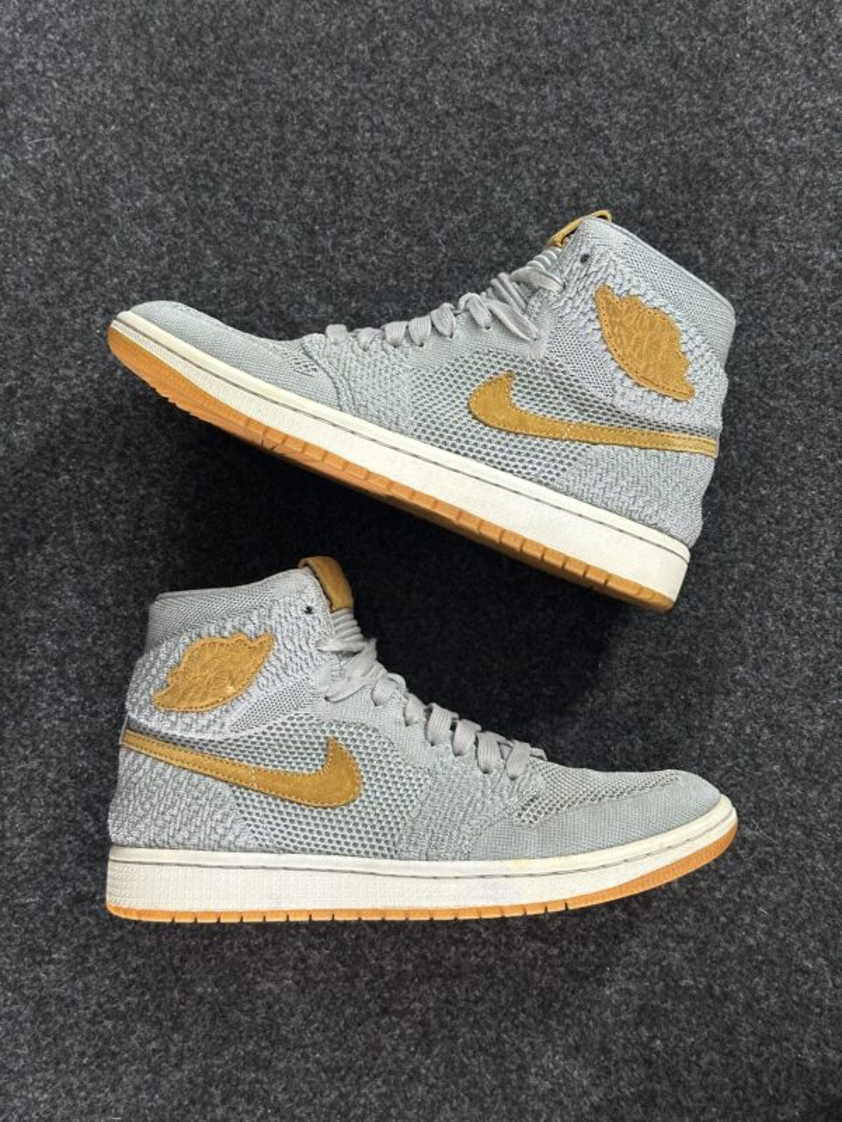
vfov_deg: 39.6
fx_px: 1555
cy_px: 561
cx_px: 421
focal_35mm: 48
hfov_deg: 30.3
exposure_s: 1/50
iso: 250
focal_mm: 6.86
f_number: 1.78
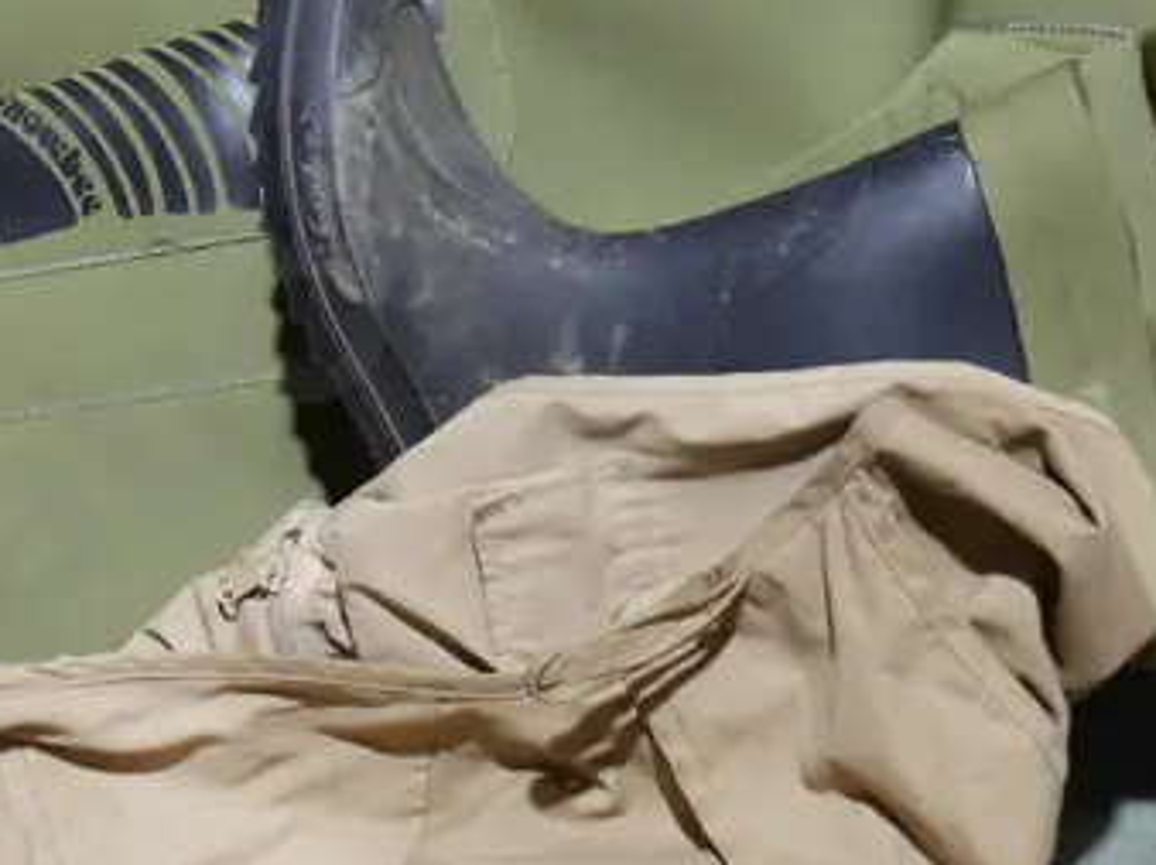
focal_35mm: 97
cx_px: 188
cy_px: 407
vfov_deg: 15.2
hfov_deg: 20.0
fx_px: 3237
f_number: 3.6
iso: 500
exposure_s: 1/60
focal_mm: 16
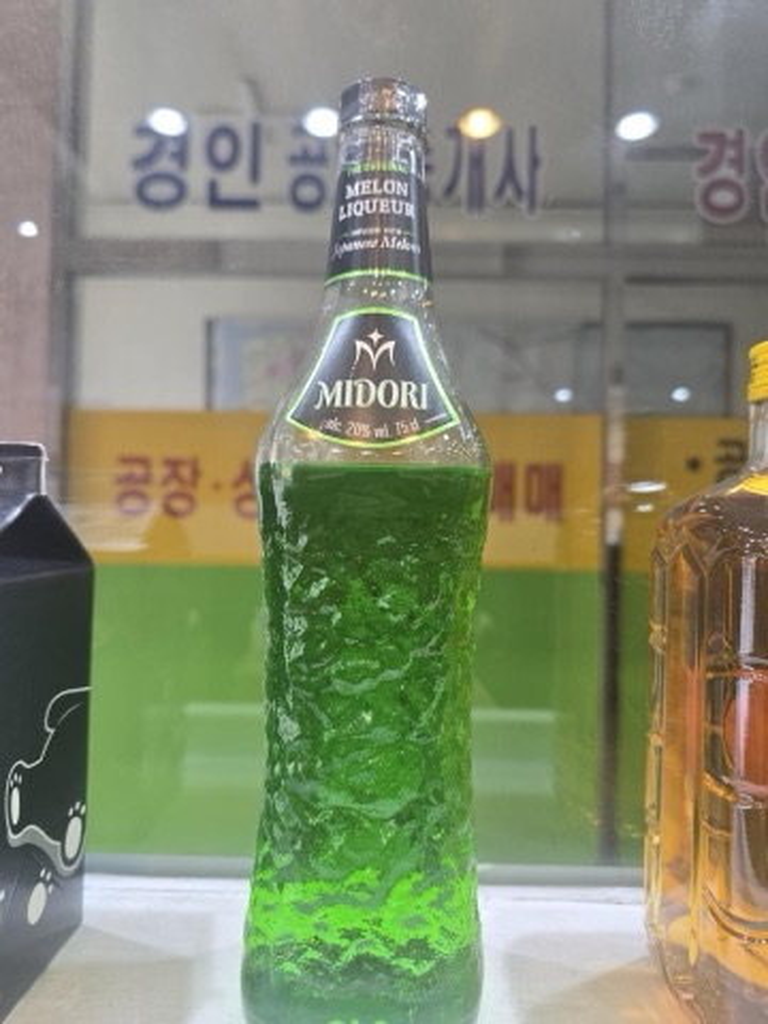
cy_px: 512
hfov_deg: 58.9
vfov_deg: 73.9
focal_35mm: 23
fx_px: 680
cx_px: 384
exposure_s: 1/120
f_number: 1.7
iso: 200
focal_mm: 6.3
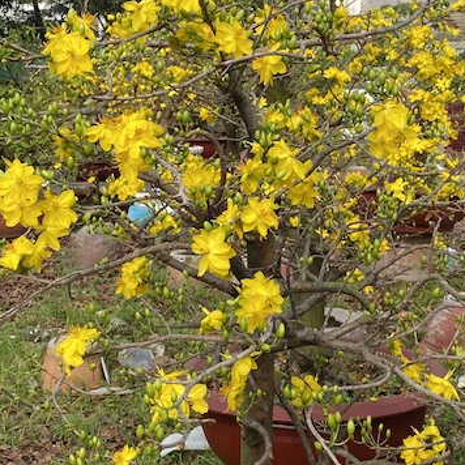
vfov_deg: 26.5
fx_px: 988
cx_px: 273
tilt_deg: -4.2
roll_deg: +0.4
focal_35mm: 65
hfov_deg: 26.4
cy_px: 196
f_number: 1.8
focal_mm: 4.25
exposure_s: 1/1103
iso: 32
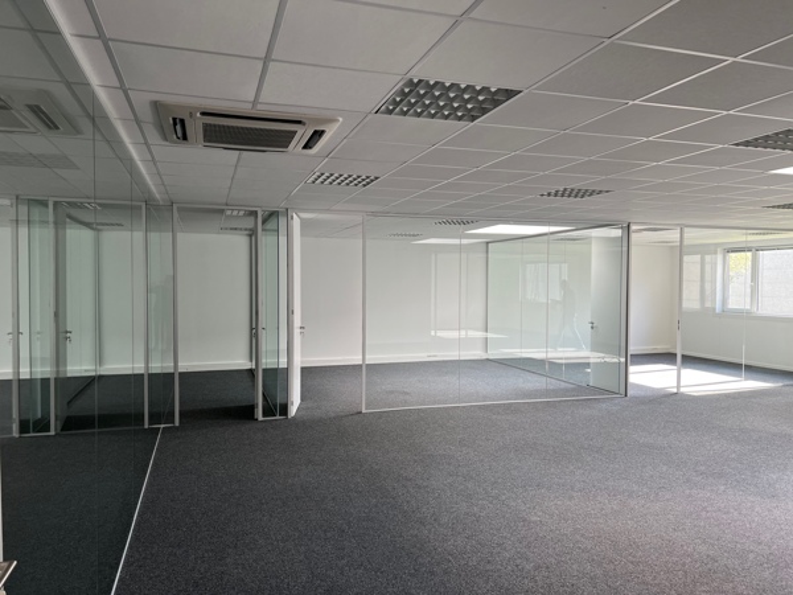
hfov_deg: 67.3
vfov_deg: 53.1
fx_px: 596
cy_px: 298
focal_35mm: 26
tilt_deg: -2.0
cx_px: 396
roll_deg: +0.2
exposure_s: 1/121
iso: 64
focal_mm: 5.7
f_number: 1.5
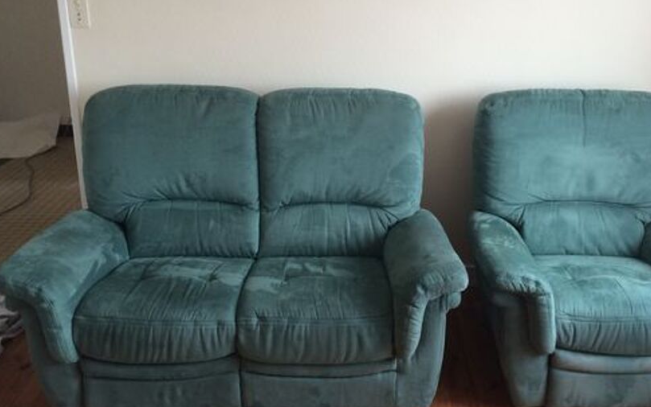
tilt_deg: -19.1
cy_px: 171
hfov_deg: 51.3
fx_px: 674
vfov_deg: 33.5
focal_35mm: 38
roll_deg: -1.9
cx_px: 383
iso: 40
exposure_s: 1/30
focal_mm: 4.15
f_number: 2.2
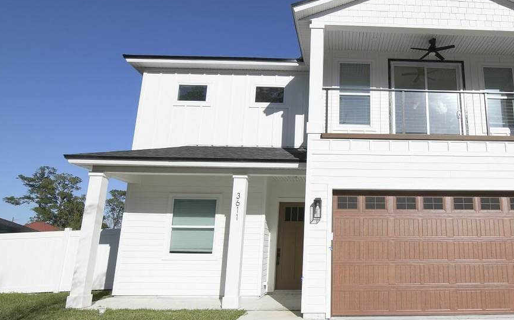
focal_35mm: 24
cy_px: 158
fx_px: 336
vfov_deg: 51.0
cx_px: 362
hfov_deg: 71.5
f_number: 8
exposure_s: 1/400
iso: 125
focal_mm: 11
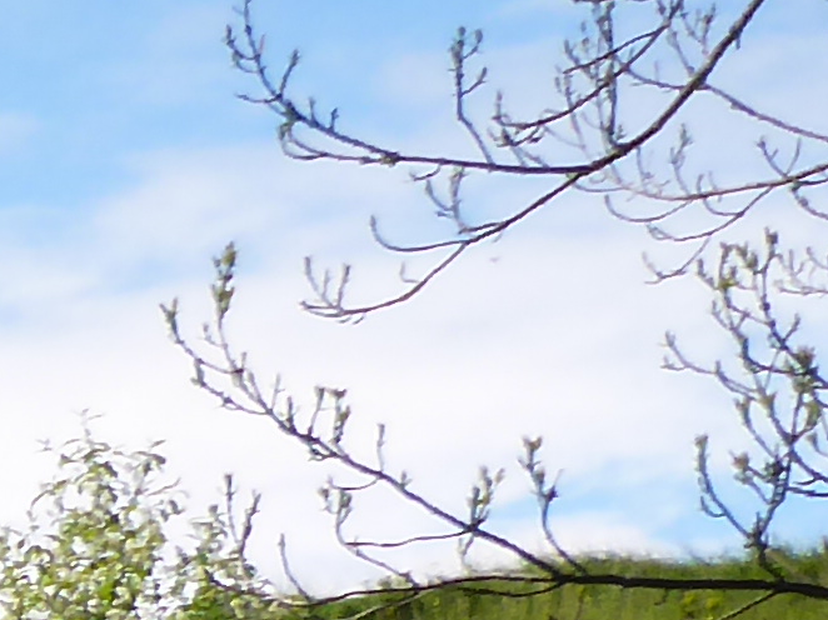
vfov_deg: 7.0
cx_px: -1919
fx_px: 4663
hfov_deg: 8.1
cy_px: 1709
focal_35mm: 195
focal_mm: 4.9
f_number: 3.3
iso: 160
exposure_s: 1/1000
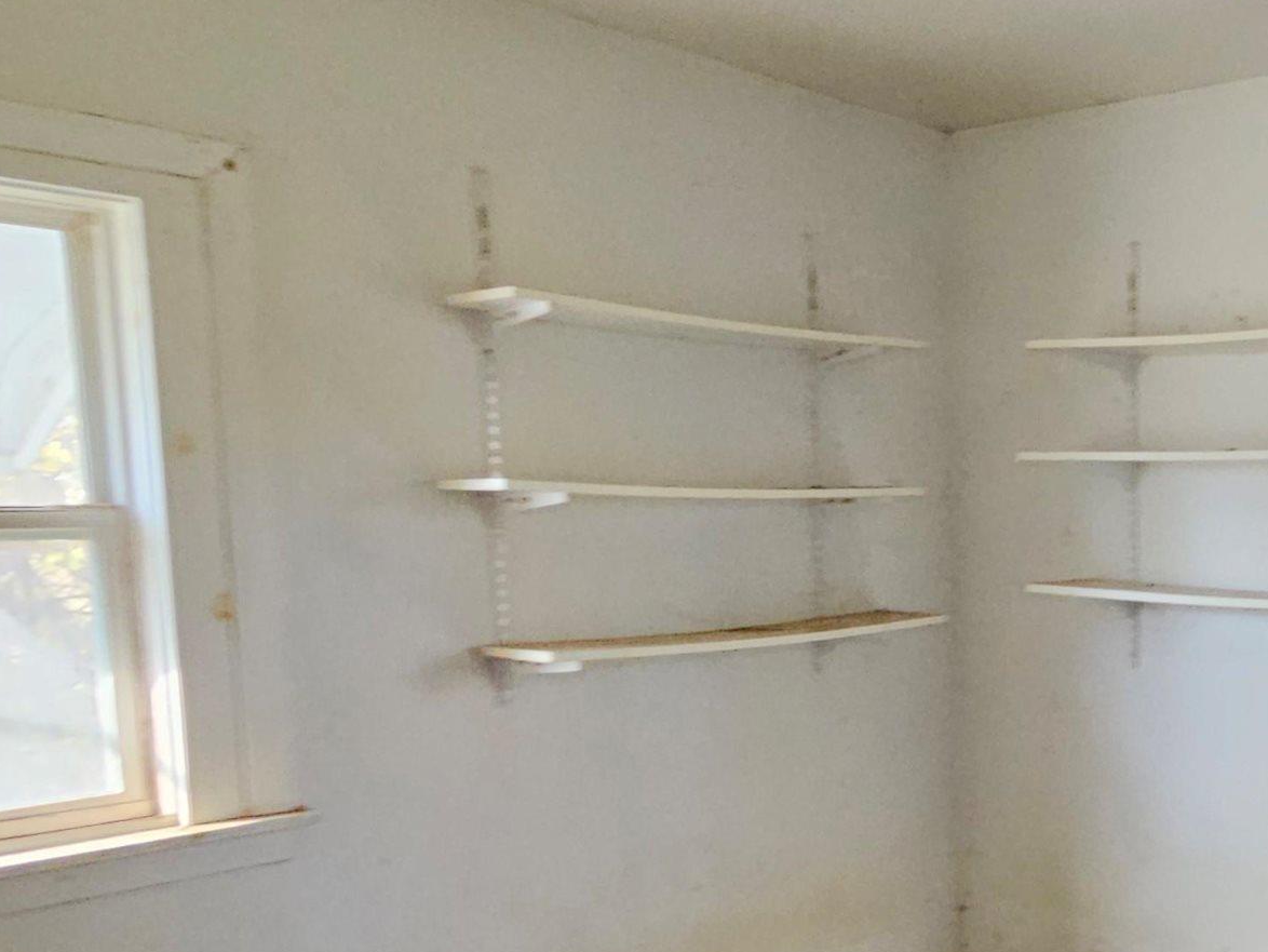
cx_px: 1274
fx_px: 1246
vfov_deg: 41.3
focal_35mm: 34
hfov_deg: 45.4
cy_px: 631
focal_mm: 2.2
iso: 160
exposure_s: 1/60
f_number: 2.2
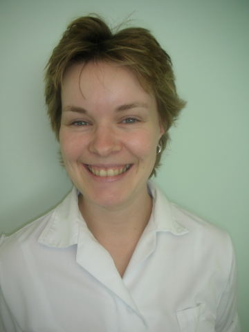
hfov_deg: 40.7
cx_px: 124
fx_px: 336
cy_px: 166
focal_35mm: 35
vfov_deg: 52.6
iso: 50
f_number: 3
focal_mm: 5.8
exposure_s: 1/30
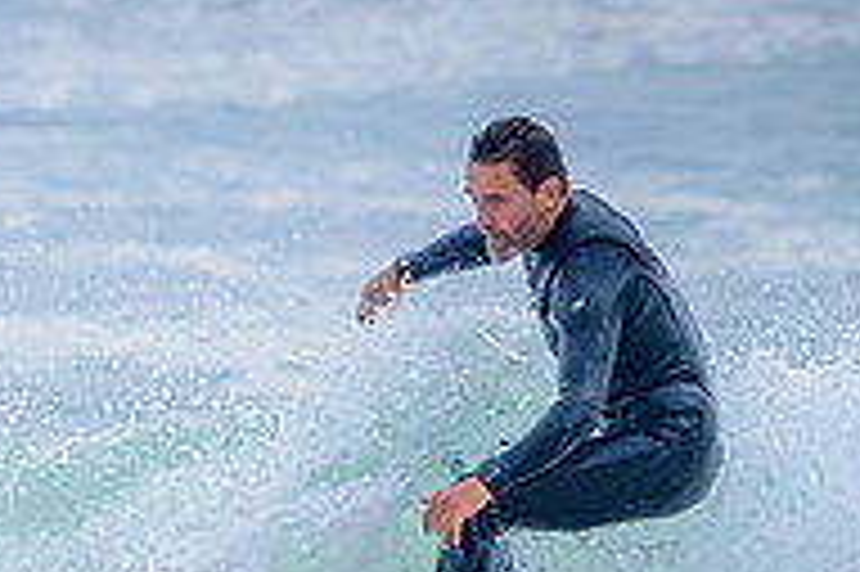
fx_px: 44442
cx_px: 205
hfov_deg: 1.1
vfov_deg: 0.7
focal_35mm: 1862
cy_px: 574
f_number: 7.1
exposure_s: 1/2000
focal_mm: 500
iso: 800
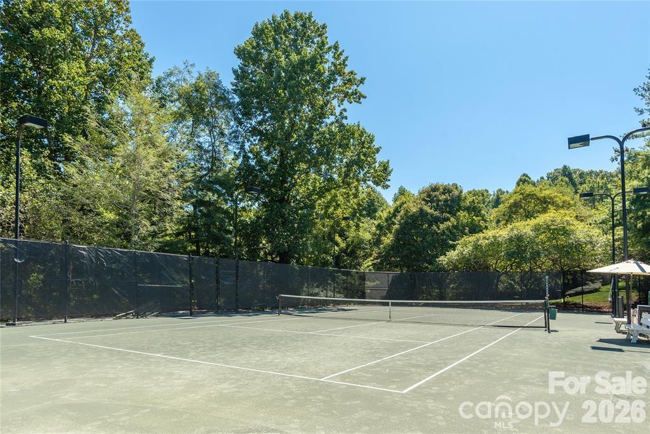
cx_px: 325
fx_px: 397
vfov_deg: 57.2
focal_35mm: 22
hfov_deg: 78.6
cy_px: 217
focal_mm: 22
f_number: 7.1
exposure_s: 1/800
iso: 320
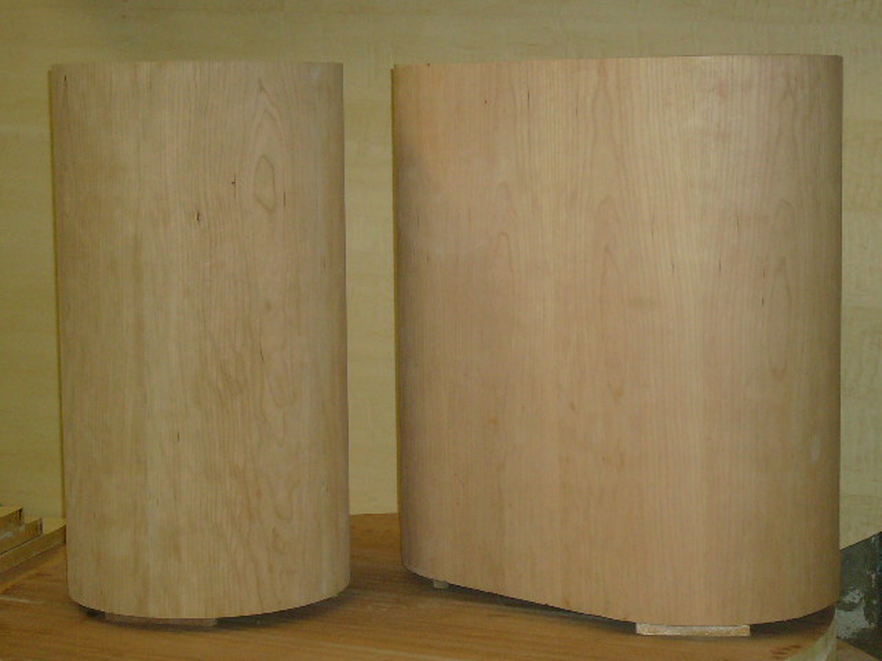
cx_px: 441
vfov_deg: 19.1
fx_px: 1962
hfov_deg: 25.3
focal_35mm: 77
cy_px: 330
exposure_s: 1/60
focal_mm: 12.9
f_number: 4.3
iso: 200
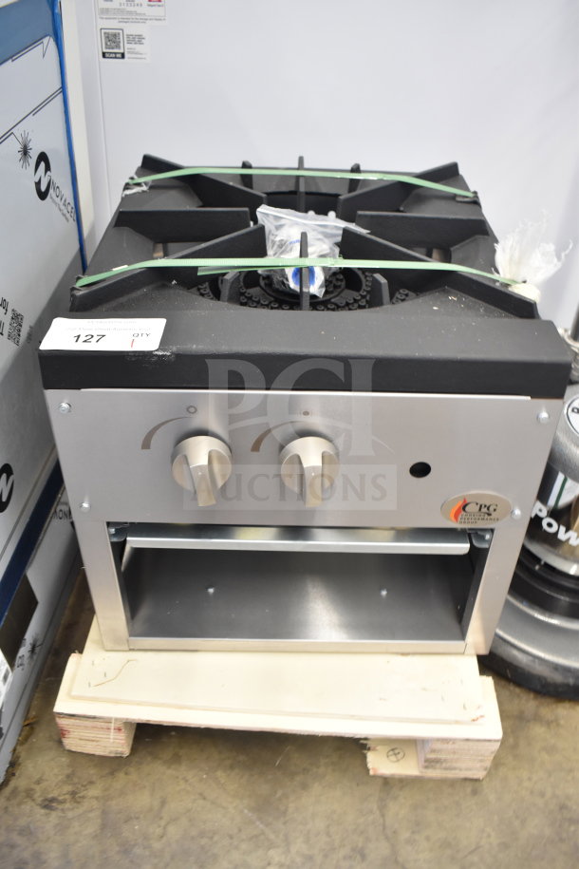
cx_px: 290
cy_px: 434
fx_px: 724
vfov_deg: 61.9
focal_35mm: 30
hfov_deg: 43.6
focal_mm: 20
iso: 800
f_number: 3.8
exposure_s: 1/30
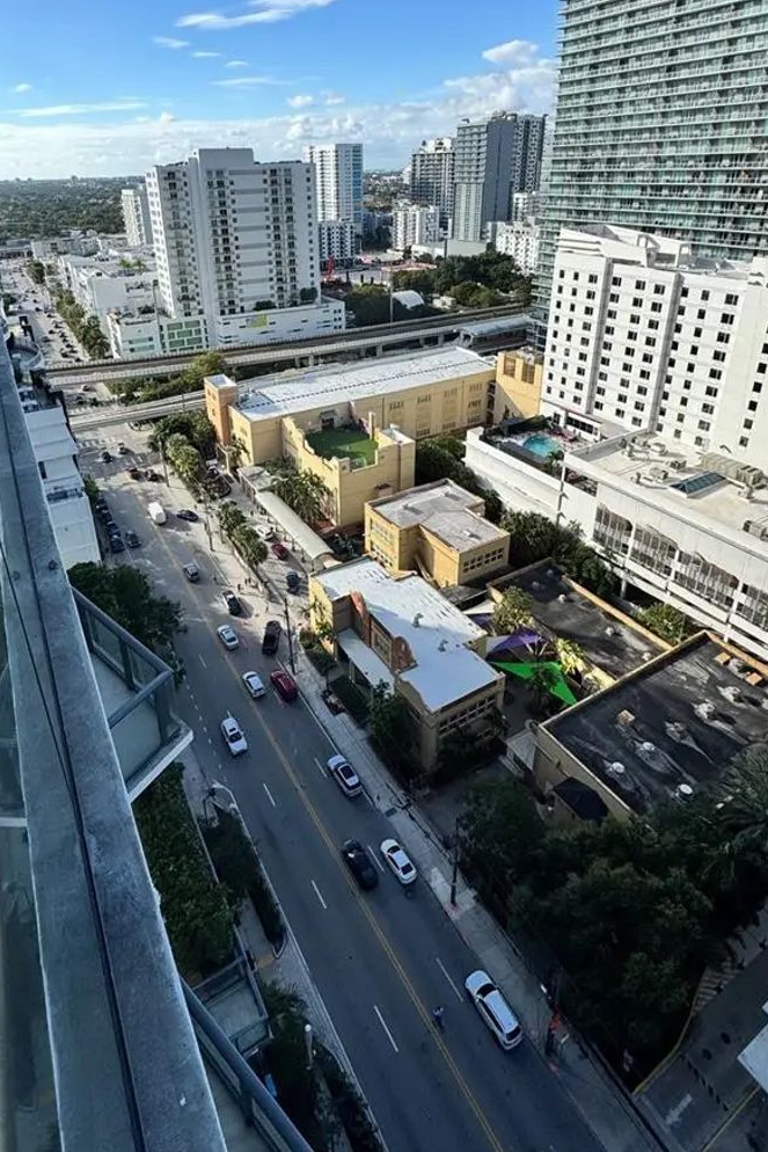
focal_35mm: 20
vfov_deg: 82.4
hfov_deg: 61.7
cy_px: 433
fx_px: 640
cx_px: 337
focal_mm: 2.22
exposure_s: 1/1110
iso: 40
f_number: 2.2
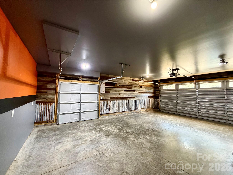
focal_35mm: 14
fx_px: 94
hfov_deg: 102.1
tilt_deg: +3.3
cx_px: 116
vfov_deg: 85.7
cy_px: 88
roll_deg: -0.6
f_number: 2.2
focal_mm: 2.22
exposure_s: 1/60
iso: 320
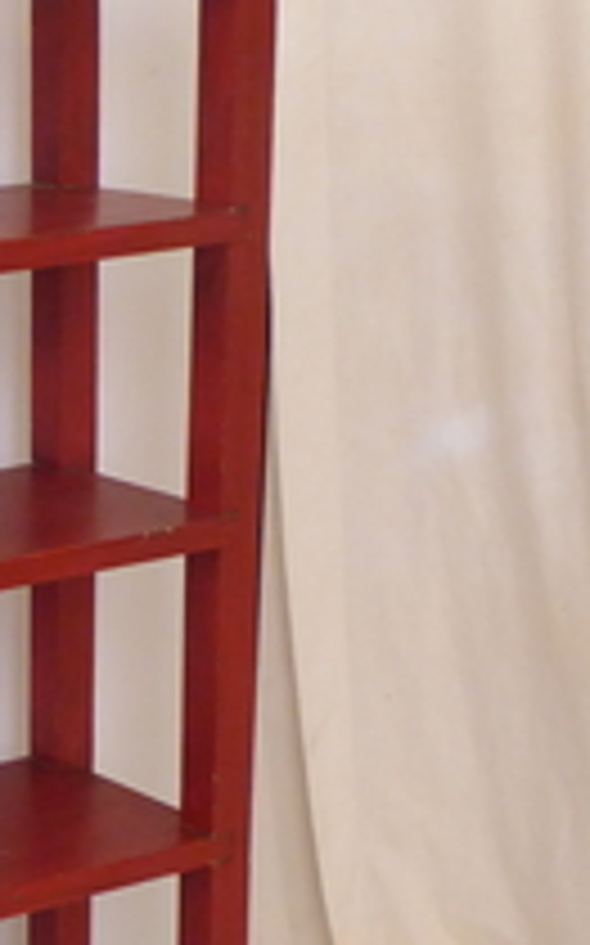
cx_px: -392
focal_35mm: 100
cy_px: 684
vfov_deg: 20.7
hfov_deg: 12.2
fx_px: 2576
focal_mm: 5.8
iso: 400
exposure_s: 1/15
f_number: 3.6
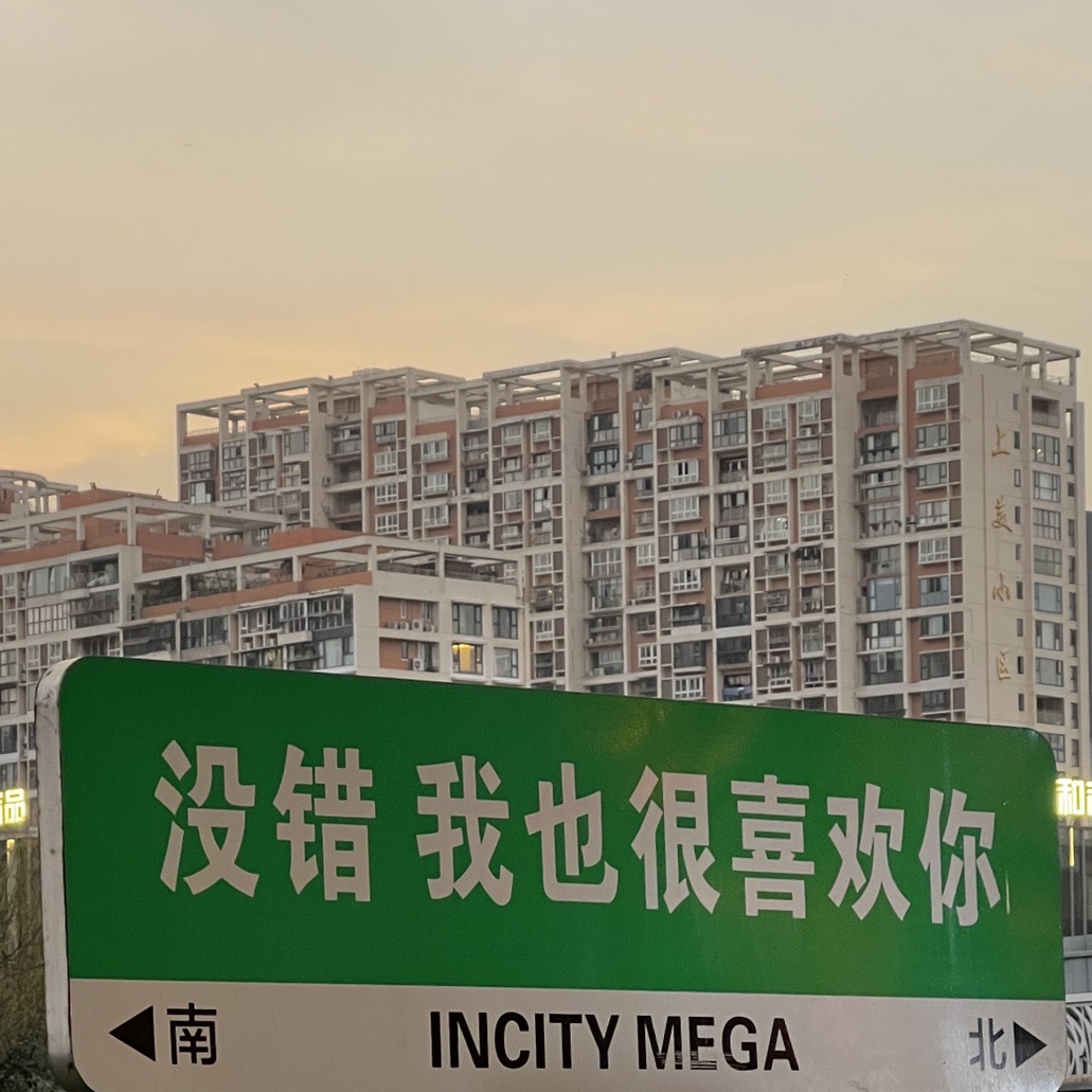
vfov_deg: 13.1
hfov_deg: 13.2
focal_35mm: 132
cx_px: 525
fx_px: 4711
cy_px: 1017
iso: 250
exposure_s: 1/60
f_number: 2.8
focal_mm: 9
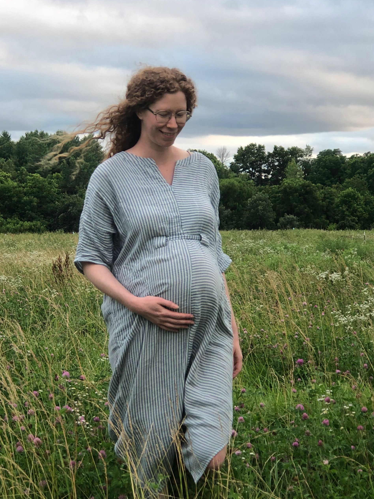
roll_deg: +0.8
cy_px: 260
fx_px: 1311
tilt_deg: -2.5
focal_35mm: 91
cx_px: 121
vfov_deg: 21.5
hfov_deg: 16.2
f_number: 2.8
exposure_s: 1/120
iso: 40
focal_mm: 6.6
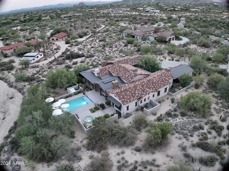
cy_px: 86
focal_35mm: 24
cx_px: 114
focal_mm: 12.29
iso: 1250
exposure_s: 1/125
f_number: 2.8
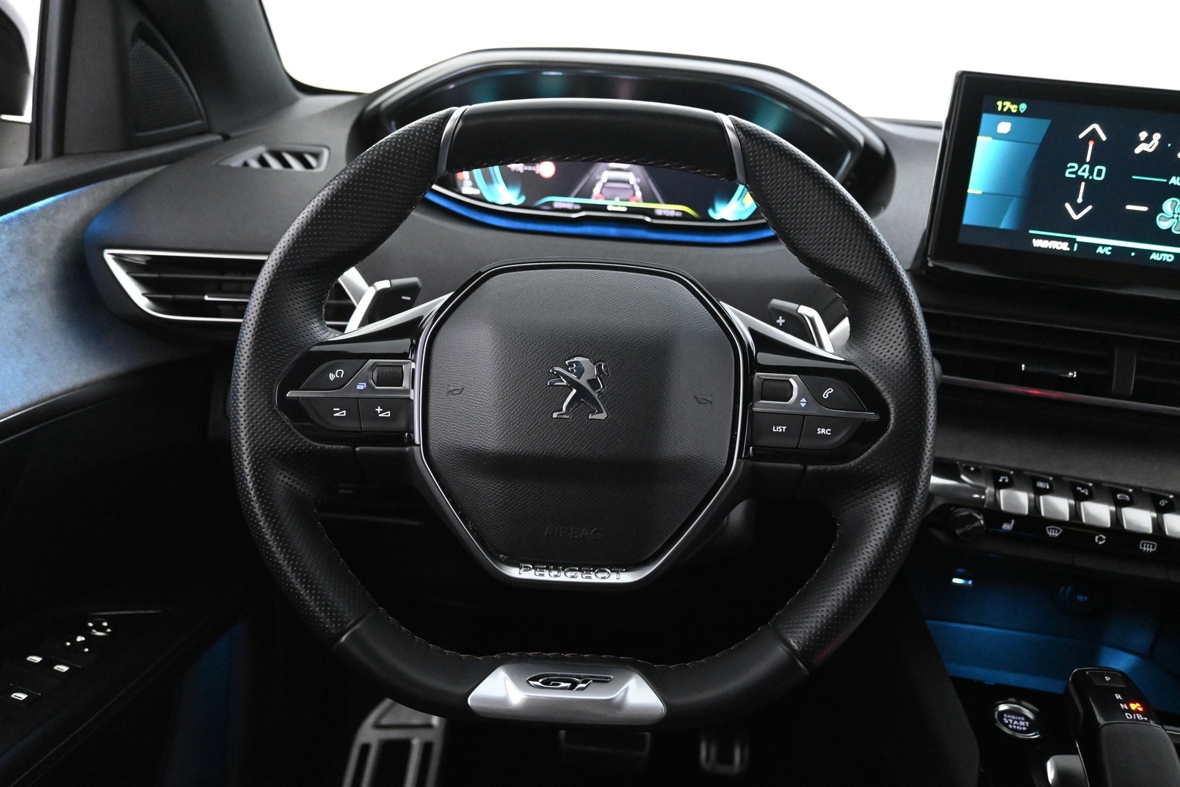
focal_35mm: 30
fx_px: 983
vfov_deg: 43.6
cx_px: 590
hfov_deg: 61.9
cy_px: 394
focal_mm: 20
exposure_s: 1/30
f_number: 3.8
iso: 6400
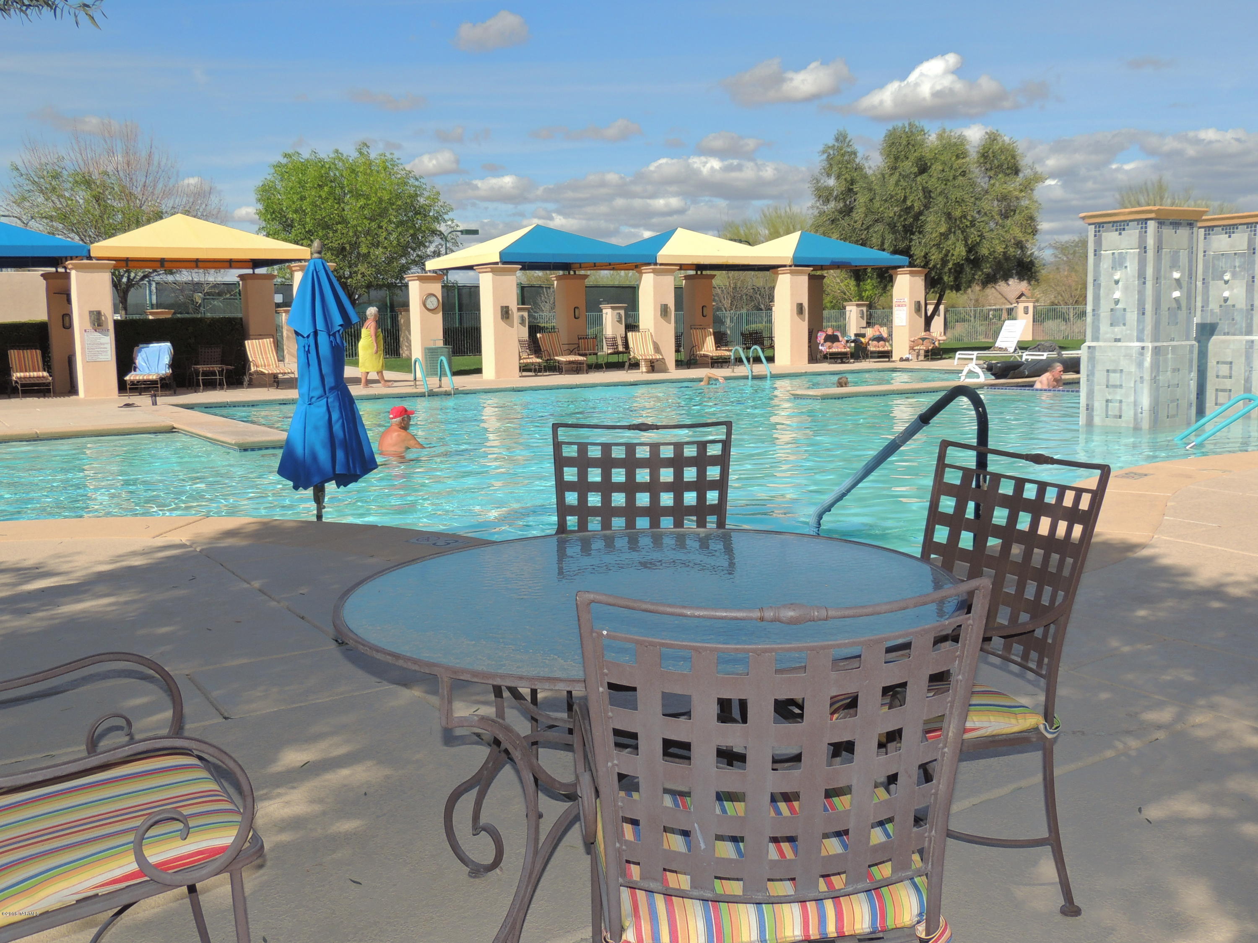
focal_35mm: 33
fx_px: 1199
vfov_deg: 42.9
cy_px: 472
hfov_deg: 55.4
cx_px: 629
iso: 100
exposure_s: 1/1600
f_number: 3.2
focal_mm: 5.8
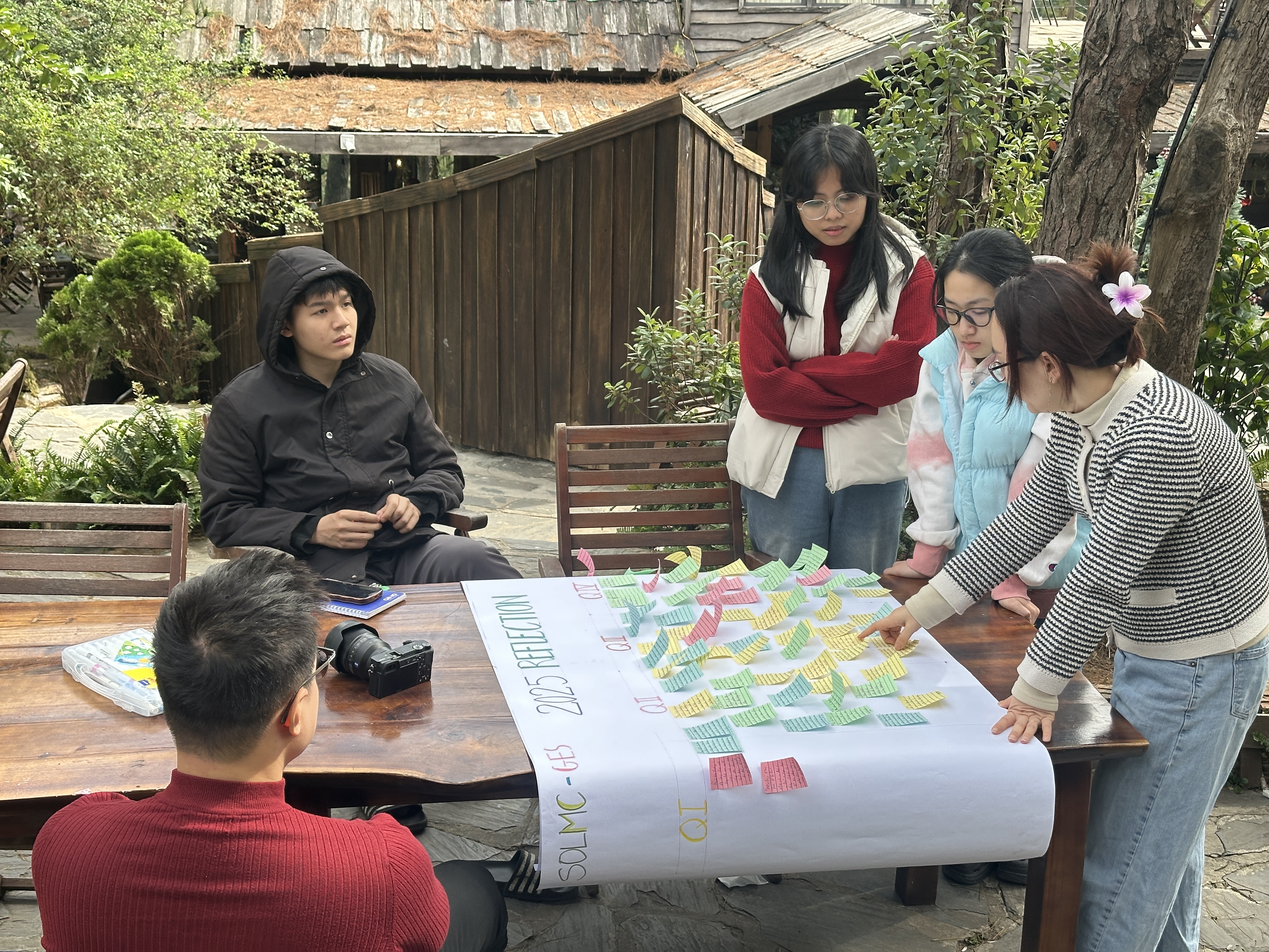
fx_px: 1760
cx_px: 634
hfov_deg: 39.7
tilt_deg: -15.5
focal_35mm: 48
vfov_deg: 30.3
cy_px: 476
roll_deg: -1.0
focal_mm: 6.86
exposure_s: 1/709
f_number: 1.78
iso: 64
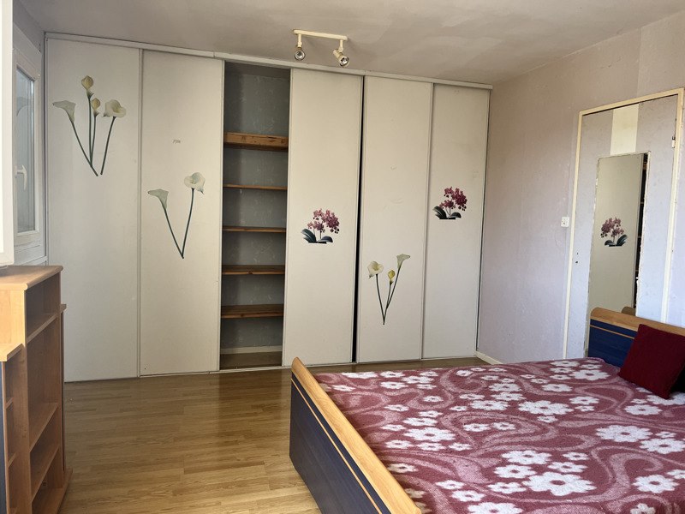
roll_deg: -1.8
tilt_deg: -4.9
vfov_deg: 53.1
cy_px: 257
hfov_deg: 67.3
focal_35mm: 26
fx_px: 515
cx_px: 342
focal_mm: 5.1
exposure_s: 1/117
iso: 125
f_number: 1.6
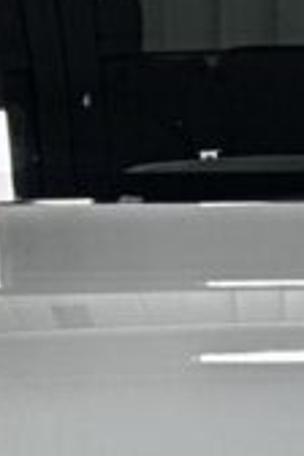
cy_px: 722
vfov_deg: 6.6
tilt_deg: -10.8
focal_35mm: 305
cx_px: 312
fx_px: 3863
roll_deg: +0.4
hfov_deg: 4.5
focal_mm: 6.76
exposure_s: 1/102
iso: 100
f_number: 1.78
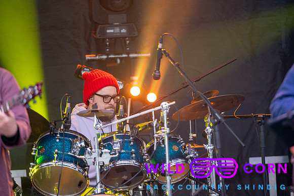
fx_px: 1632
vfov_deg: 6.9
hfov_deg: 10.3
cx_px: 147
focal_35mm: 200
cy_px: 98
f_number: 3.2
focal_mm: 200
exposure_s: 1/200
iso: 3200
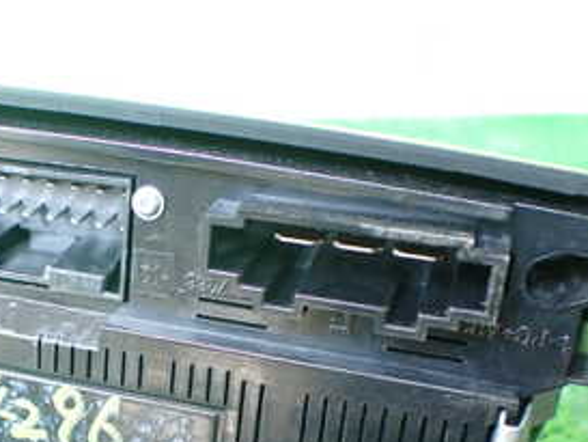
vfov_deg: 21.9
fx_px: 1122
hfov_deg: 28.3
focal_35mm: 66
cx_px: 62
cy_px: 371
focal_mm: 5.4
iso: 800
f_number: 2.3
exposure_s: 1/125
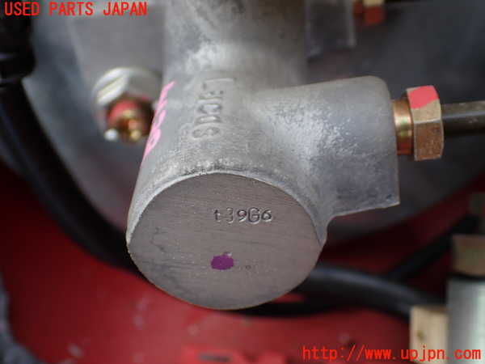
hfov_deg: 42.9
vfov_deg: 32.9
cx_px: 242
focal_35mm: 44
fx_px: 616
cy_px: 182
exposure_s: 1/200
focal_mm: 7.84
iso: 100
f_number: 2.9
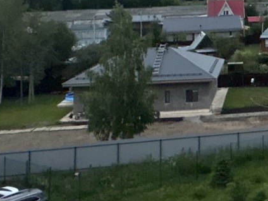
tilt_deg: +3.7
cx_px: 310
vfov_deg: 20.4
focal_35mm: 66
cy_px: -58
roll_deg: +1.5
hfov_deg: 26.6
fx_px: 511
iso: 1000
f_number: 2.2
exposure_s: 1/32
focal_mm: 2.22
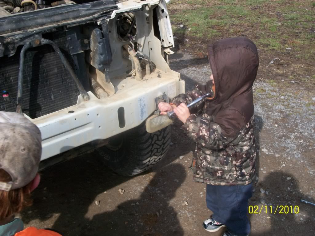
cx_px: 158
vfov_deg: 36.0
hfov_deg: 46.8
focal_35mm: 40
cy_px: 118
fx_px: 364
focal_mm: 7.1
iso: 80
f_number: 6.3
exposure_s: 1/250
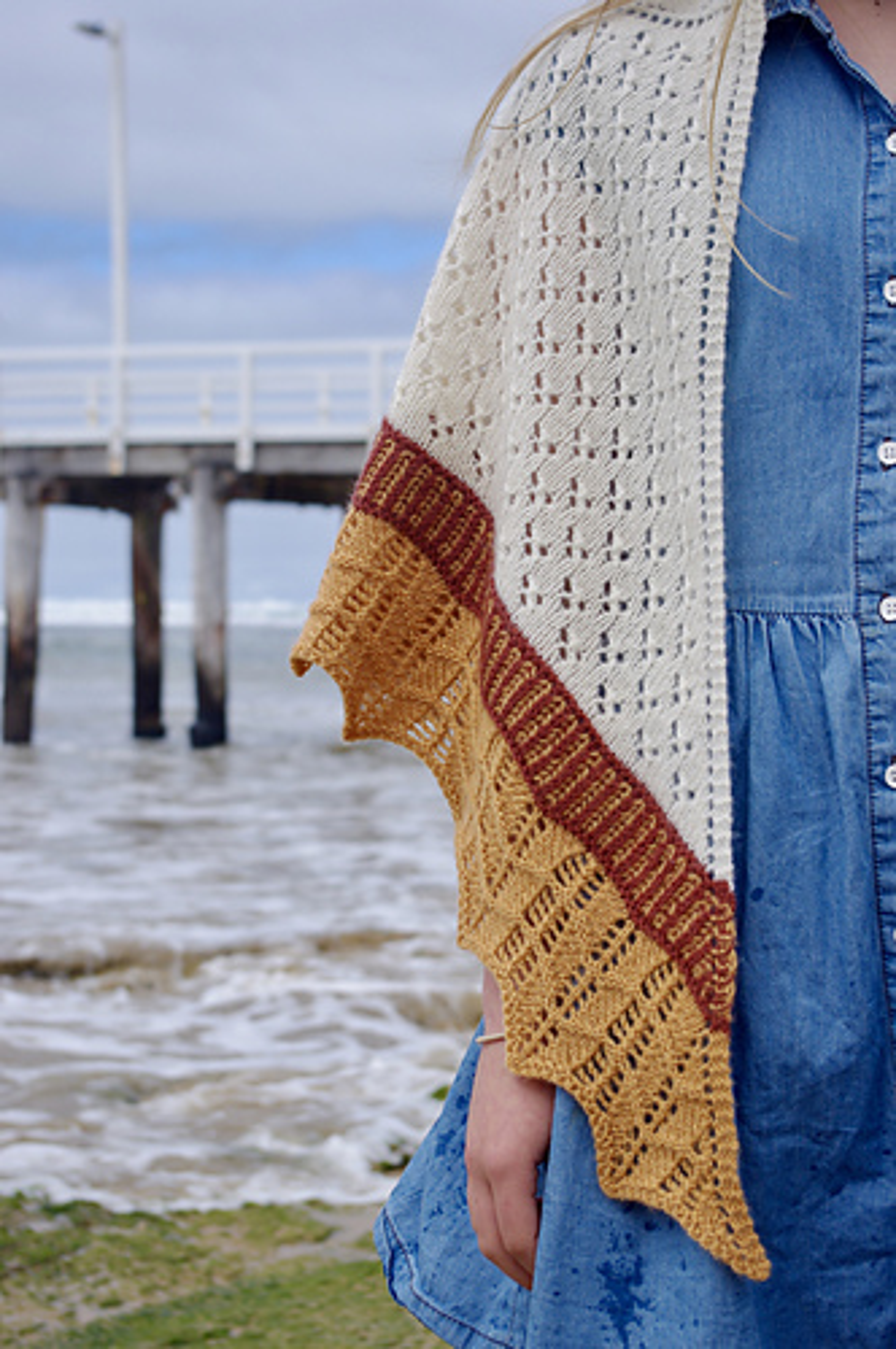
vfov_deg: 31.5
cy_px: 674
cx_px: 448
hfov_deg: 21.2
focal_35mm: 64
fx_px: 2396
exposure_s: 1/1000
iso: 200
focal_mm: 42.5
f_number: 7.1
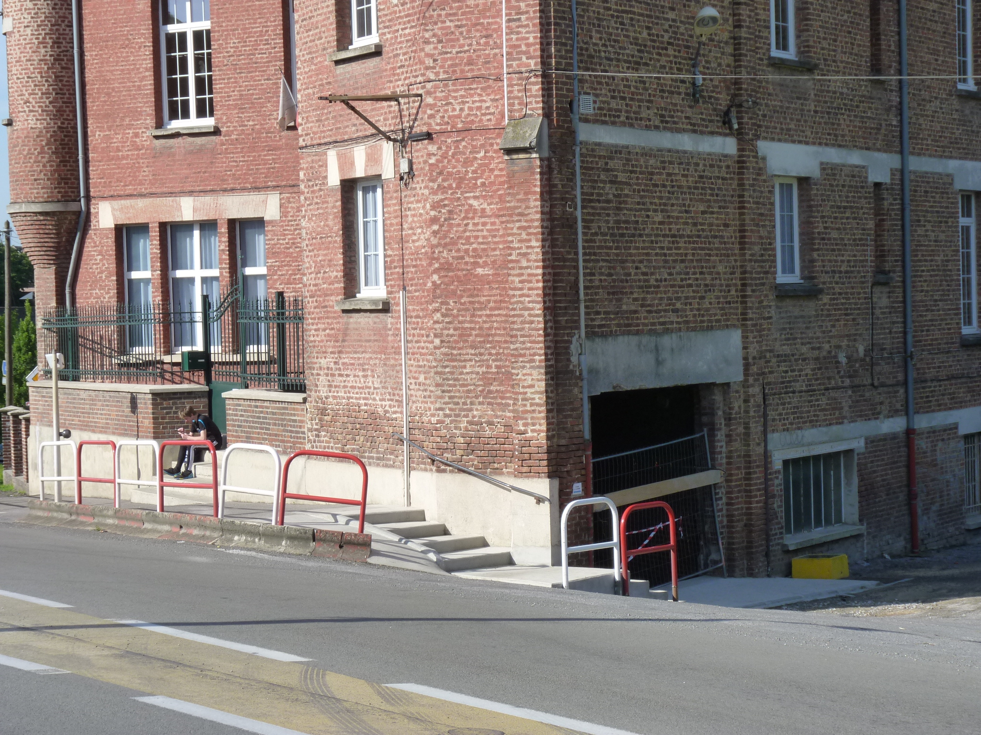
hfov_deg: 22.5
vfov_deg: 17.0
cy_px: 368
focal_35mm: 87
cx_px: 490
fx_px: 2466
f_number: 5.6
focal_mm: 15.5
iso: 125
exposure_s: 1/250
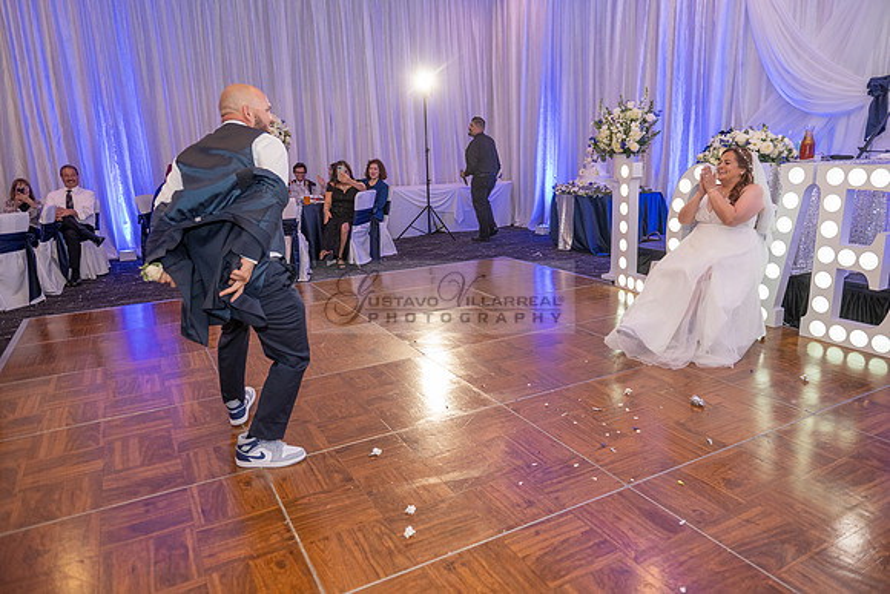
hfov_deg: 73.7
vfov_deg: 53.2
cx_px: 445
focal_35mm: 24
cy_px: 297
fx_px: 593
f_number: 3.5
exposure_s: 1/200
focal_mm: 24
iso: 1600
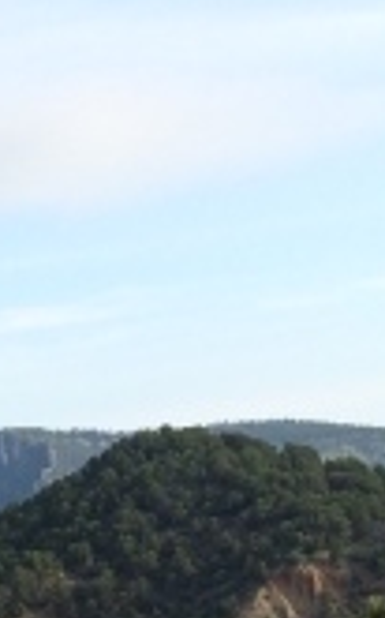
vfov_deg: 13.1
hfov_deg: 8.0
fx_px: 2504
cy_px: 981
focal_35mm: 149
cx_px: -579
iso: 32
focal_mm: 4.15
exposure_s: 1/1026
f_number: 2.2
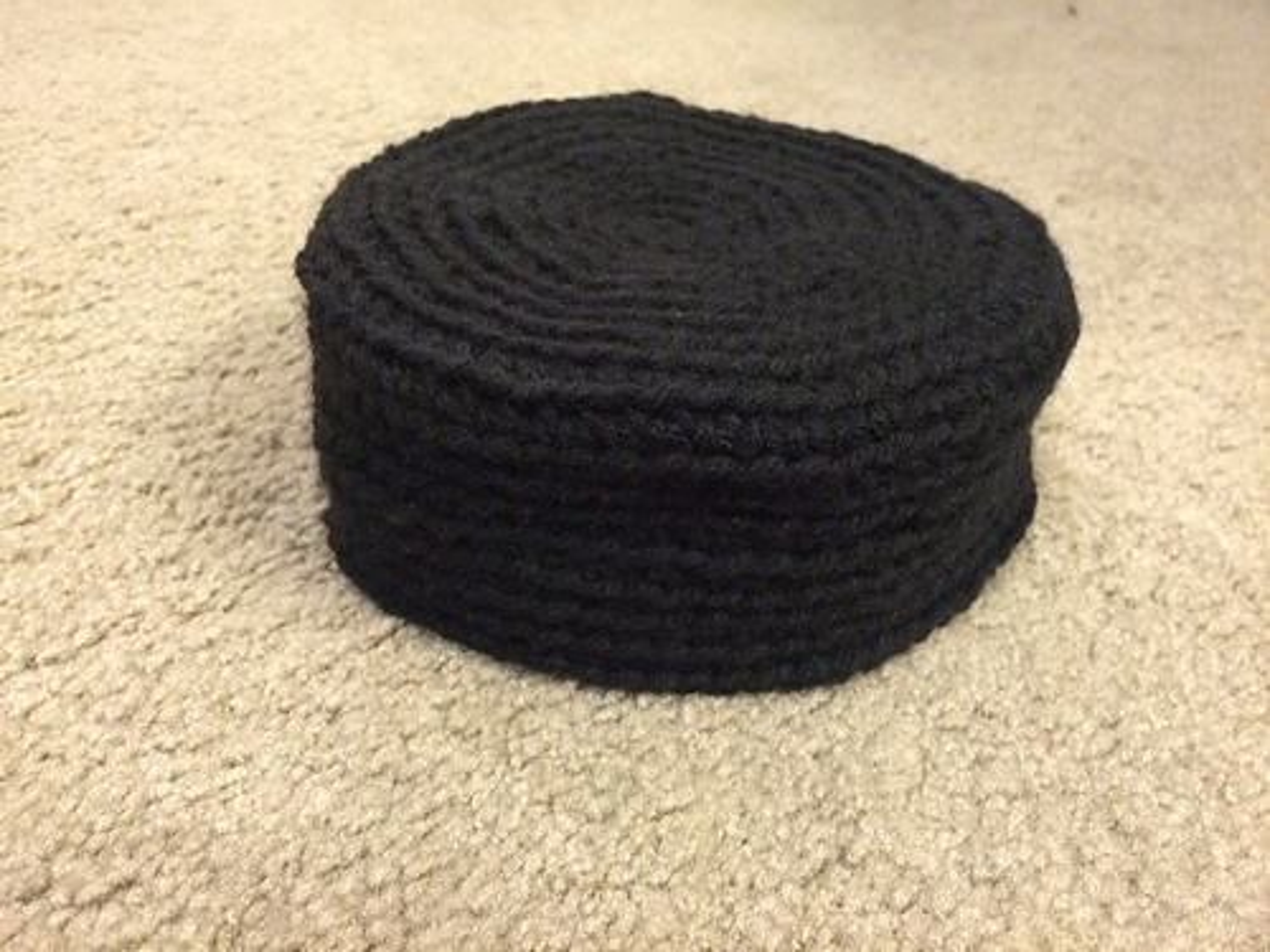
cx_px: 635
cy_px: 476
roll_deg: -2.8
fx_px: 1064
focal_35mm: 29
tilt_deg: -34.0
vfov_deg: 48.2
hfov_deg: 61.7
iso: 400
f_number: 2.2
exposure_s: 1/15
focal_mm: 4.15
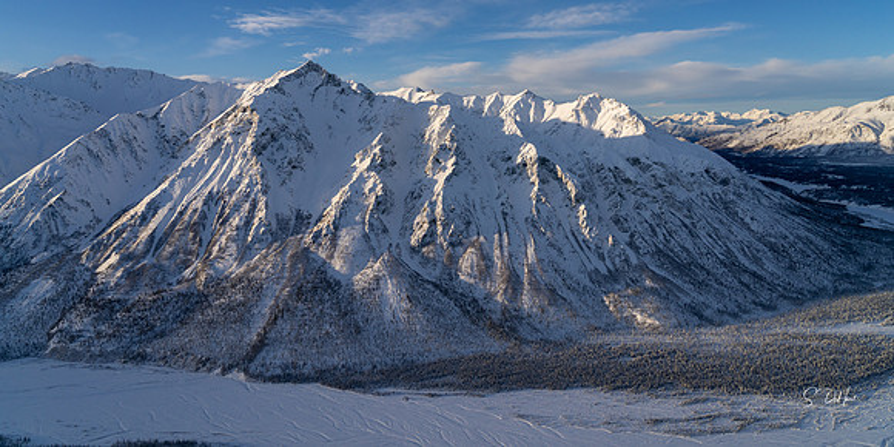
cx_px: 447
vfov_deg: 40.6
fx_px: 596
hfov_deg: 73.7
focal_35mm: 26
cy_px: 149
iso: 320
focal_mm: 24
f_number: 11
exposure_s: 1/640
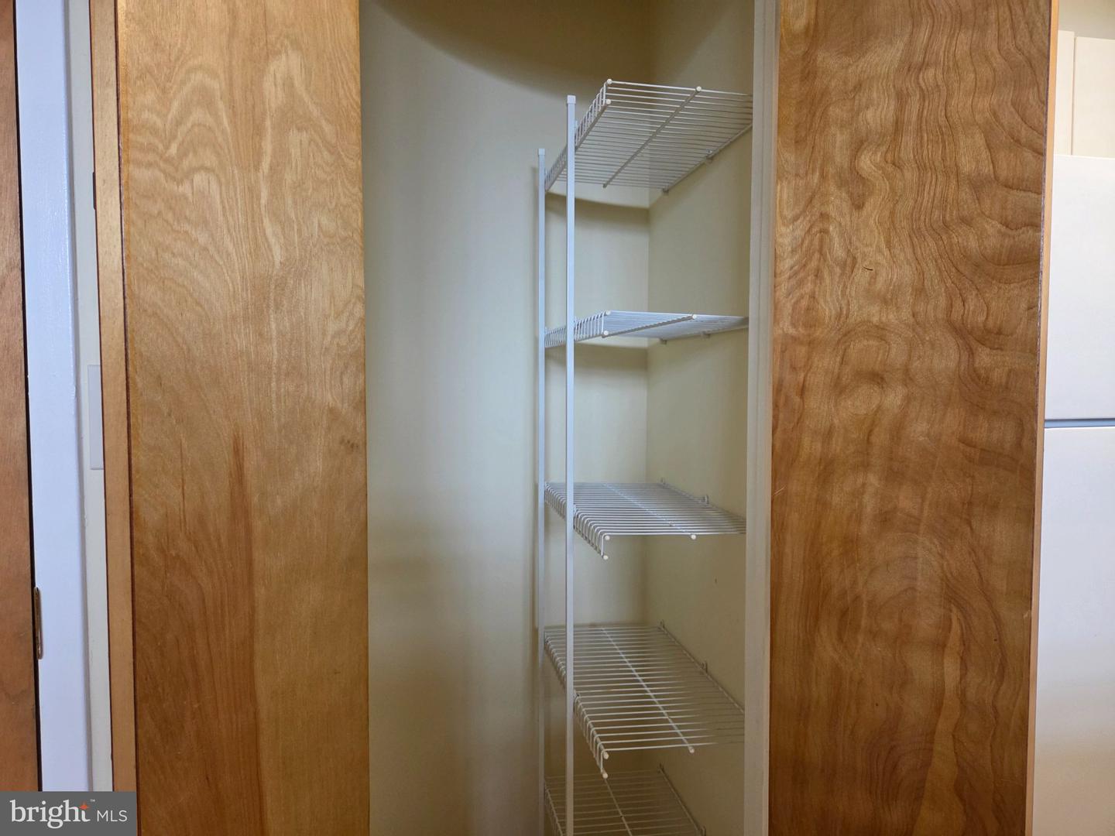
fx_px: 741
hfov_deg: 73.9
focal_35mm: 23
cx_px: 558
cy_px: 418
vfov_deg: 58.9
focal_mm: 5.4
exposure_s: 1/120
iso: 250
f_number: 1.8
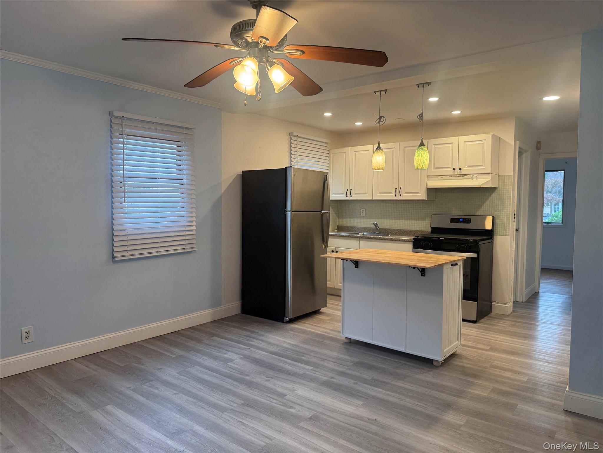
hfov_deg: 71.6
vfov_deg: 56.8
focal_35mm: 24
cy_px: 226
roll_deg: -0.8
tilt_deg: -3.3
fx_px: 418
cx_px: 302
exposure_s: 1/120
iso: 160
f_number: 1.78
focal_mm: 6.76
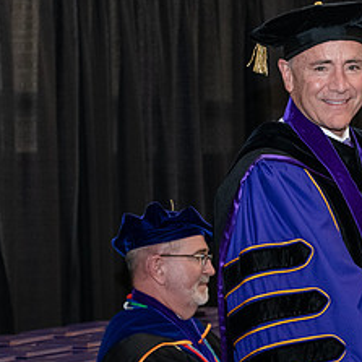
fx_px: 1834
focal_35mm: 155
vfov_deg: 11.3
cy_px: 163
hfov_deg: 11.2
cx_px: 372
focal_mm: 70
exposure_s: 1/200
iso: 2500
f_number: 5.6
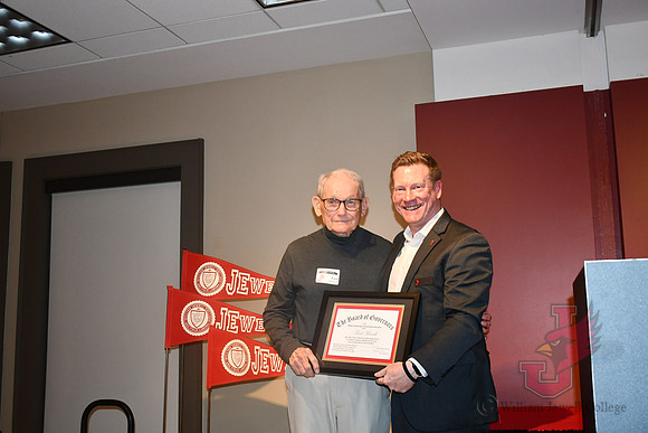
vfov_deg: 33.4
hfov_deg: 48.4
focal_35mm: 40
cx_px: 324
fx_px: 720
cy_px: 216
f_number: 3.5
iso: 900
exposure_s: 1/60
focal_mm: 20
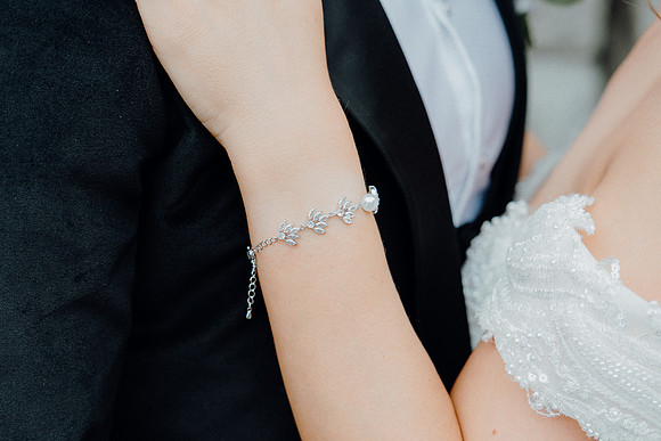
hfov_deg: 28.1
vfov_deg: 18.9
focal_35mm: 72
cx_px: 330
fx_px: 1322
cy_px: 220
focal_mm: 48
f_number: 3.5
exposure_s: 1/160
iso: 125
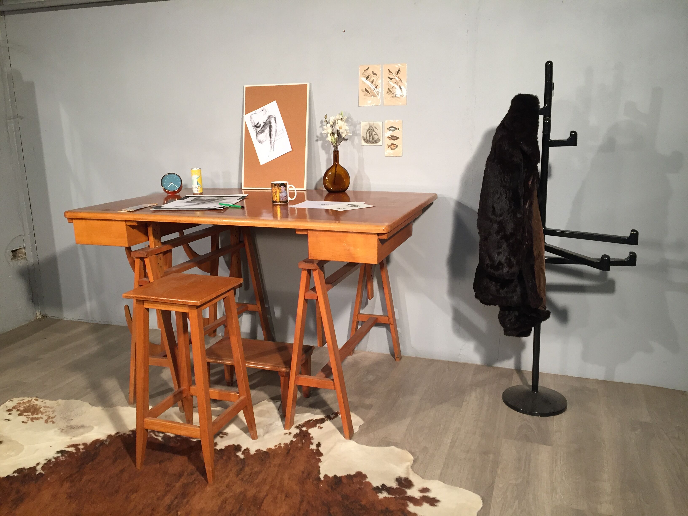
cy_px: 258
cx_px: 344
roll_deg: +0.2
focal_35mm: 29
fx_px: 576
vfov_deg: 48.2
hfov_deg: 61.7
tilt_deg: -12.1
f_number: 2.2
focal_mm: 4.15
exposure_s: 1/33
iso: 125
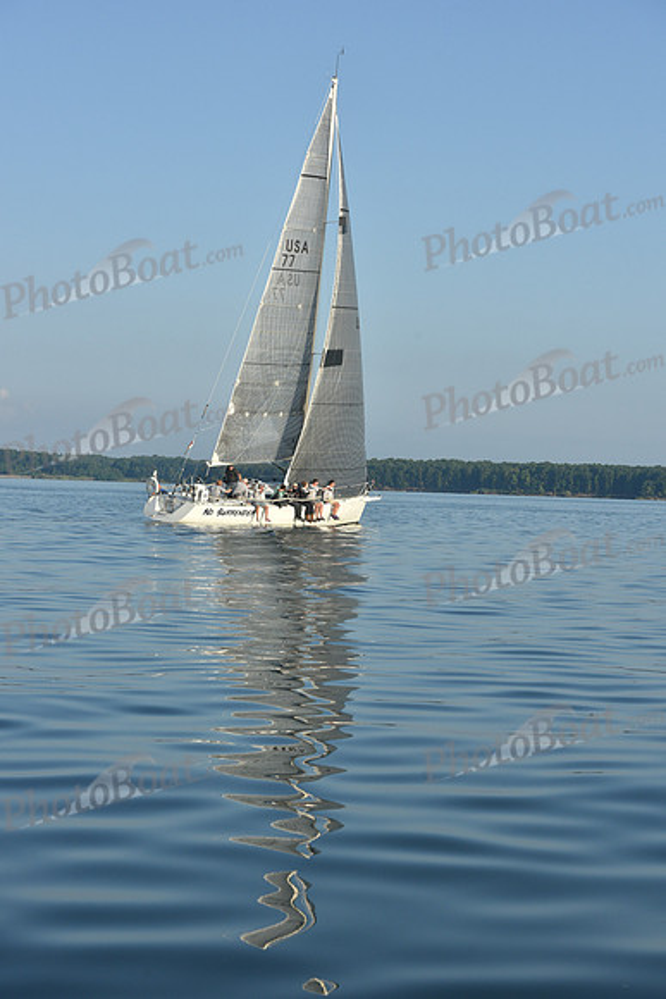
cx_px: 333
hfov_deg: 19.5
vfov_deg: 28.8
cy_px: 500
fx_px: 1941
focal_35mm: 70
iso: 320
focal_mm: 70
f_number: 9
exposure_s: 1/800
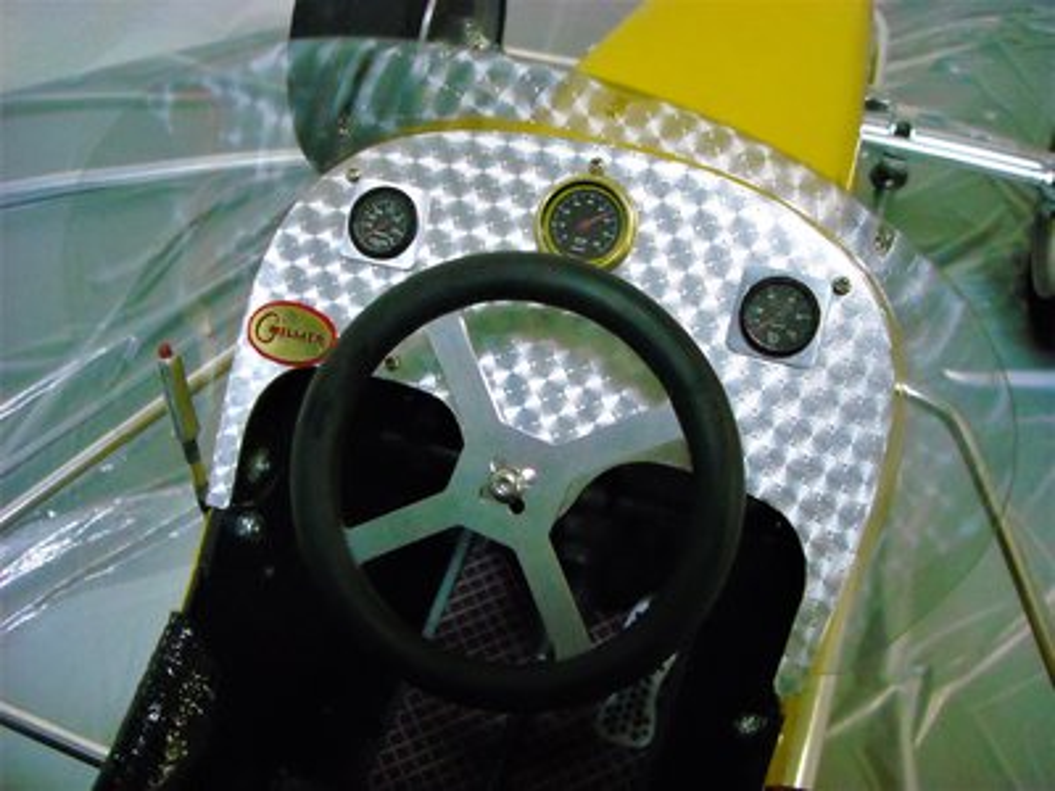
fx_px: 1067
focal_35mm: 35
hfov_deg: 52.6
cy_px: 396
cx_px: 528
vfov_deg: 40.7
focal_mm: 5.7
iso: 800
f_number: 2.8
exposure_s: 1/54
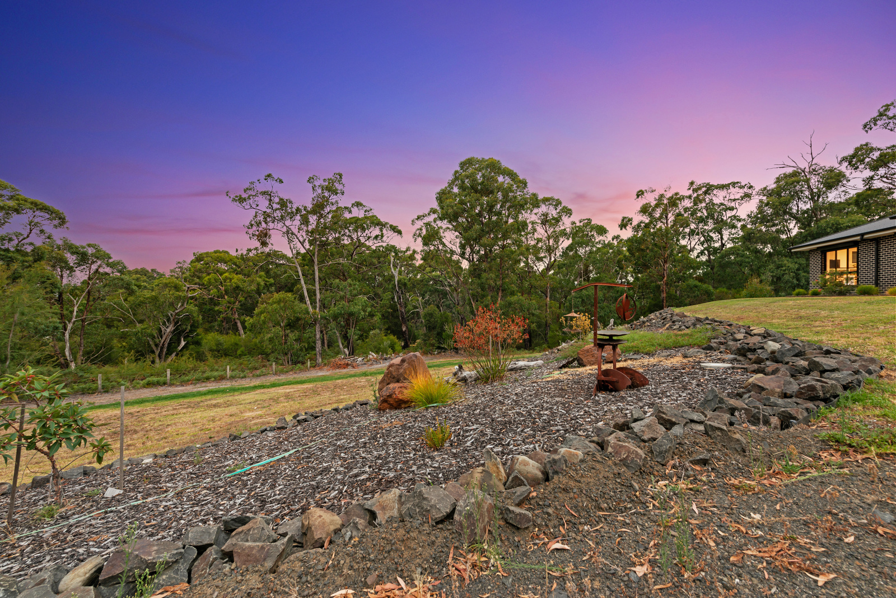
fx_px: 349
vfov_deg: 81.3
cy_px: 299
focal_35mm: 14
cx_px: 448
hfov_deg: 104.2
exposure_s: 1.3
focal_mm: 14
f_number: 8
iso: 200
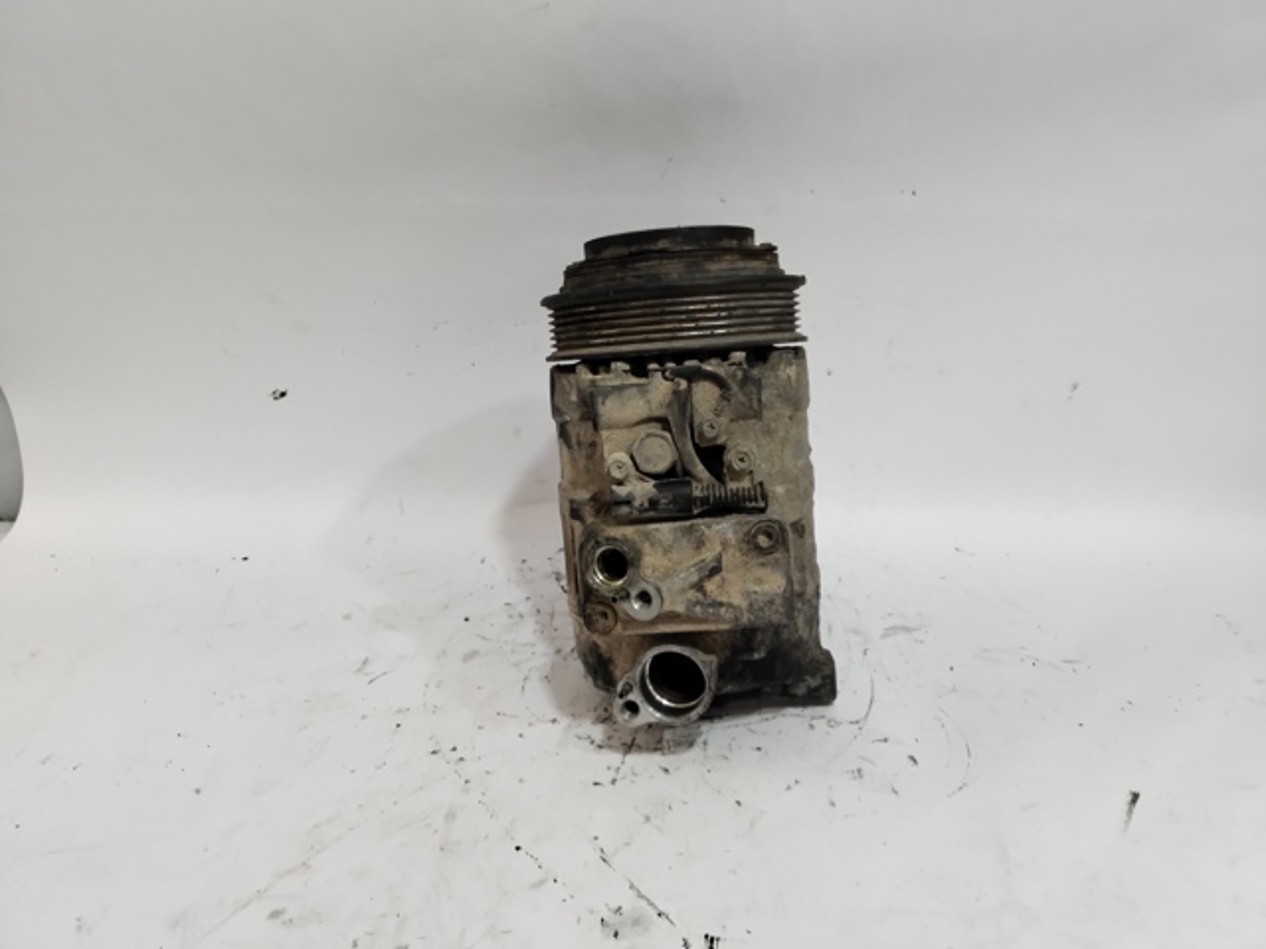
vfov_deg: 53.1
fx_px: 951
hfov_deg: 67.3
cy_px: 474
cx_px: 633
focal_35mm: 26
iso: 50
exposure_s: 1/106
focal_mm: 2.78
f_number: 2
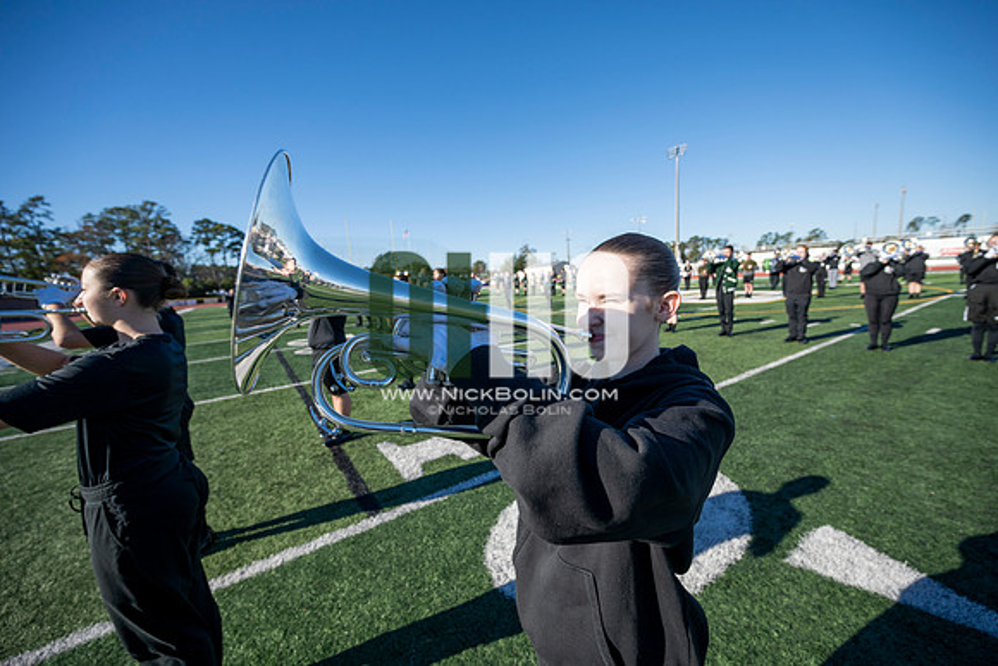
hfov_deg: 104.2
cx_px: 499
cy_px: 333
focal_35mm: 14
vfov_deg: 81.2
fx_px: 388
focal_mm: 14
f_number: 4
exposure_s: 1/2000
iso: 160
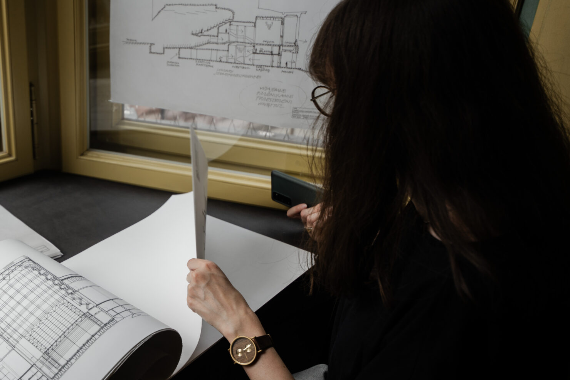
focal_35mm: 45
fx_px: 712
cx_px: 95
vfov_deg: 29.8
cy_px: 219
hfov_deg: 41.3
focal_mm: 26
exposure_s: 1/200
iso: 100
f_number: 2.8
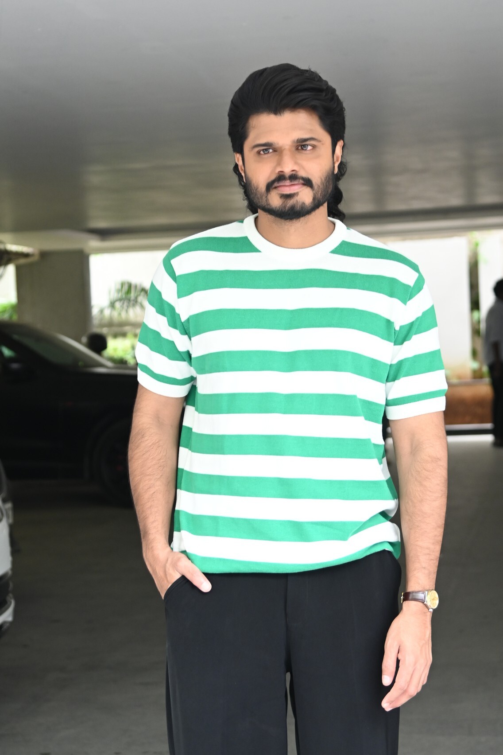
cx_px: 252
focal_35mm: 75
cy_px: 378
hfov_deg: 18.2
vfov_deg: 27.0
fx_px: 1572
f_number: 4
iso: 1250
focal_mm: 50
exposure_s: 1/200
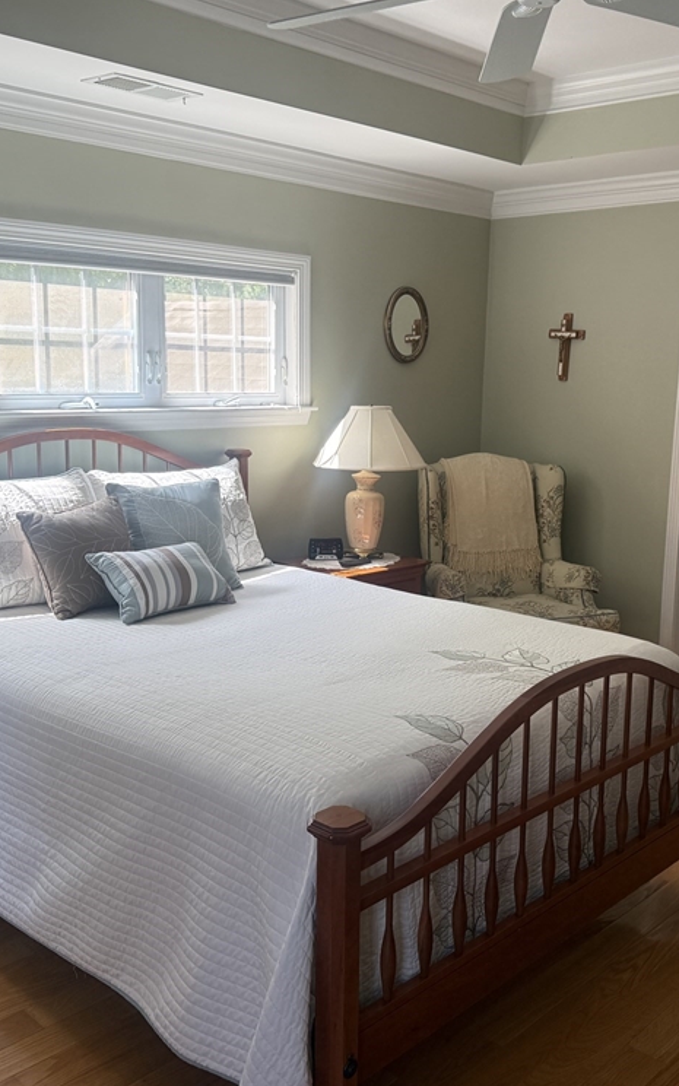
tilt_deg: -9.5
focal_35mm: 35
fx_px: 1036
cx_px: 371
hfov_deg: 36.3
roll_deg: -1.4
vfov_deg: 55.3
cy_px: 534
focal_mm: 6.76
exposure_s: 1/230
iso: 160
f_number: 1.78
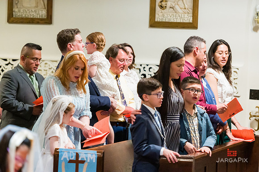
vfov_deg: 9.5
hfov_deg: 14.2
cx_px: 130
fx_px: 1043
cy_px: 86
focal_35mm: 145
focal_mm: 145
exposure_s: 1/200
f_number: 3.2
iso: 6400
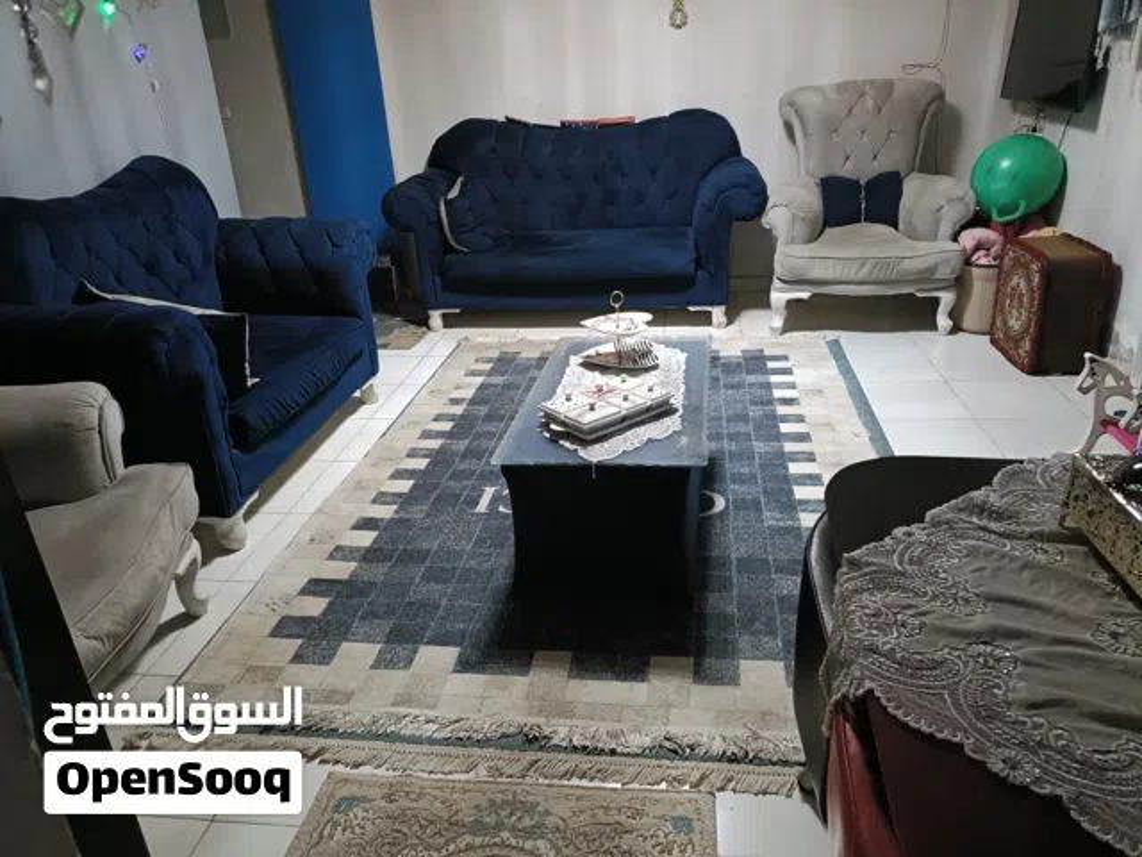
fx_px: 825
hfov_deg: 69.4
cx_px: 571
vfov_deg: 54.9
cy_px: 428
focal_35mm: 25
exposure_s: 1/20
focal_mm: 4.7
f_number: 1.7
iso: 2000
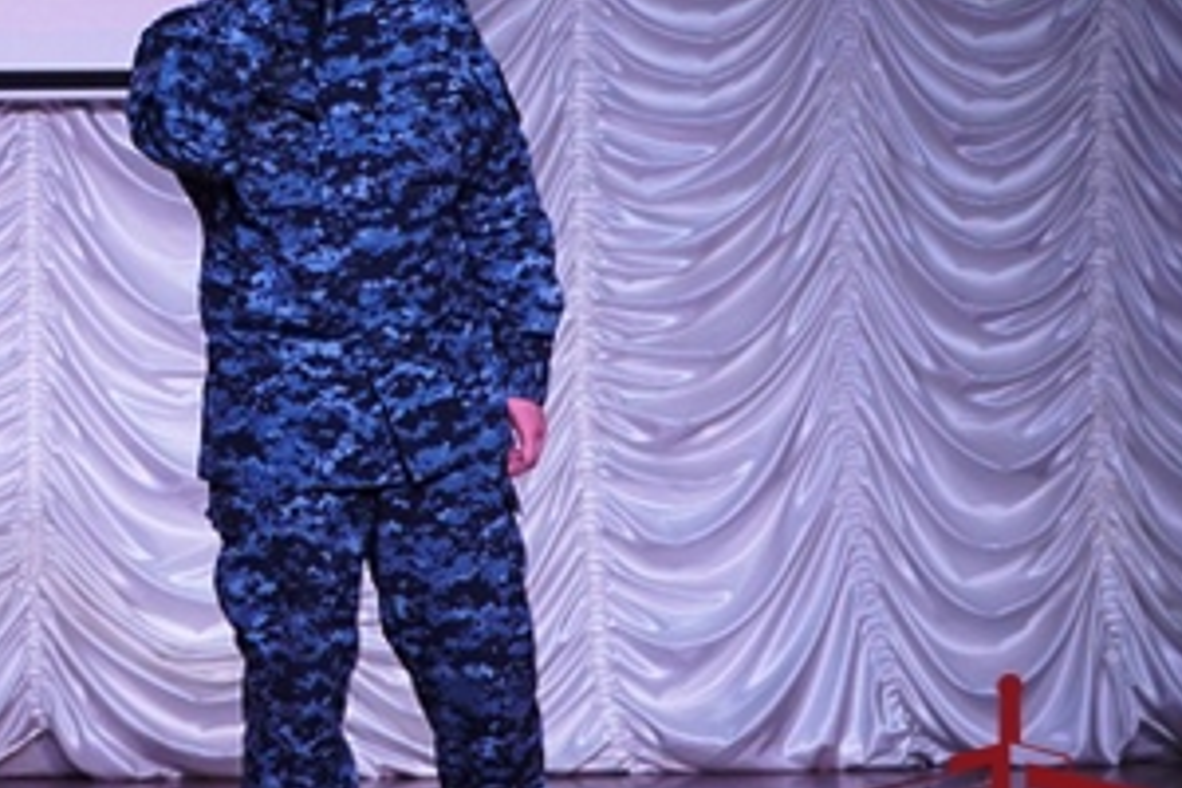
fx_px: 5294
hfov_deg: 12.4
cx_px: -268
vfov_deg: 8.5
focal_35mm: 161
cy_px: 177
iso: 500
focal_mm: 43
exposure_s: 1/160
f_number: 5
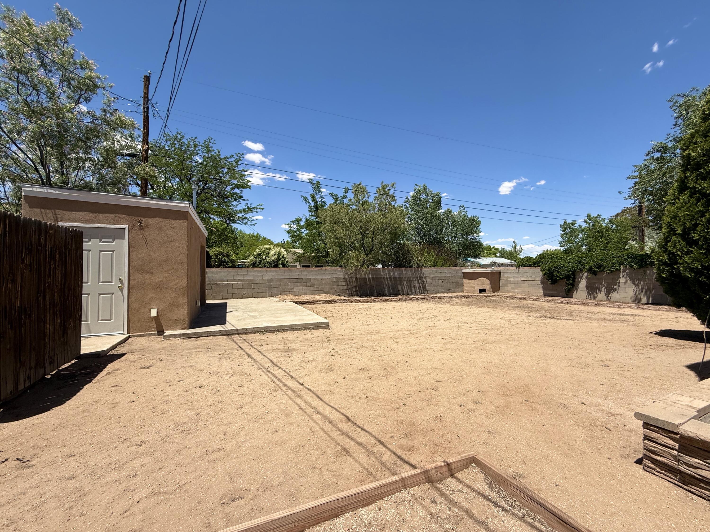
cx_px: 355
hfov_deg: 102.1
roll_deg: -0.2
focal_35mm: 14
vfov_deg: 85.7
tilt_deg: +1.3
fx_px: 287
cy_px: 266
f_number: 2.2
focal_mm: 2.22
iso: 50
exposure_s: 1/2506
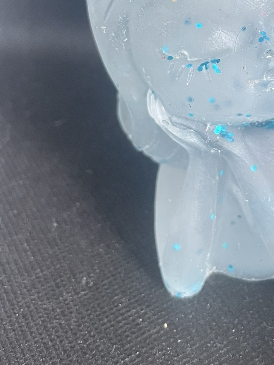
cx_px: 262
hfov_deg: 25.5
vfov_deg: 32.9
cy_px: 28
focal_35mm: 55
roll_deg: +0.9
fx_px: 580
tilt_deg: -23.2
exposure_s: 1/60
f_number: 1.6
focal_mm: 4.2
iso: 320
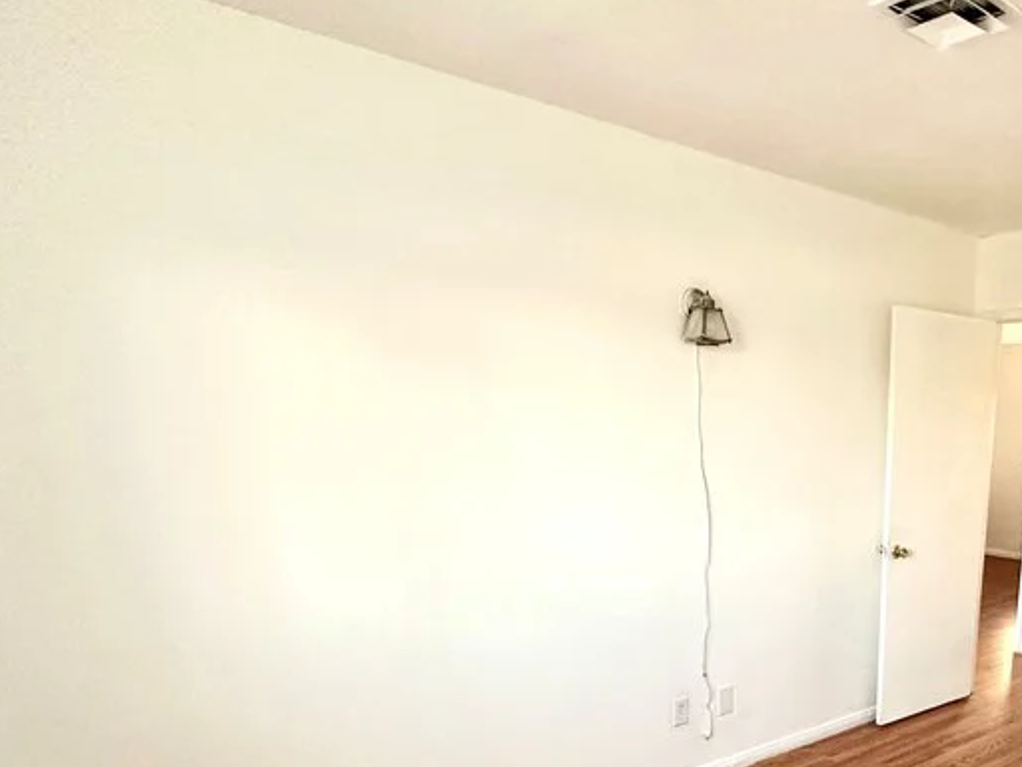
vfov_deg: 46.4
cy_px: 643
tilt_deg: -15.5
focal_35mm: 28
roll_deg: -1.6
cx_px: 836
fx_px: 827
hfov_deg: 58.0
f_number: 2.2
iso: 320
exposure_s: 1/95
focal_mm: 2.22
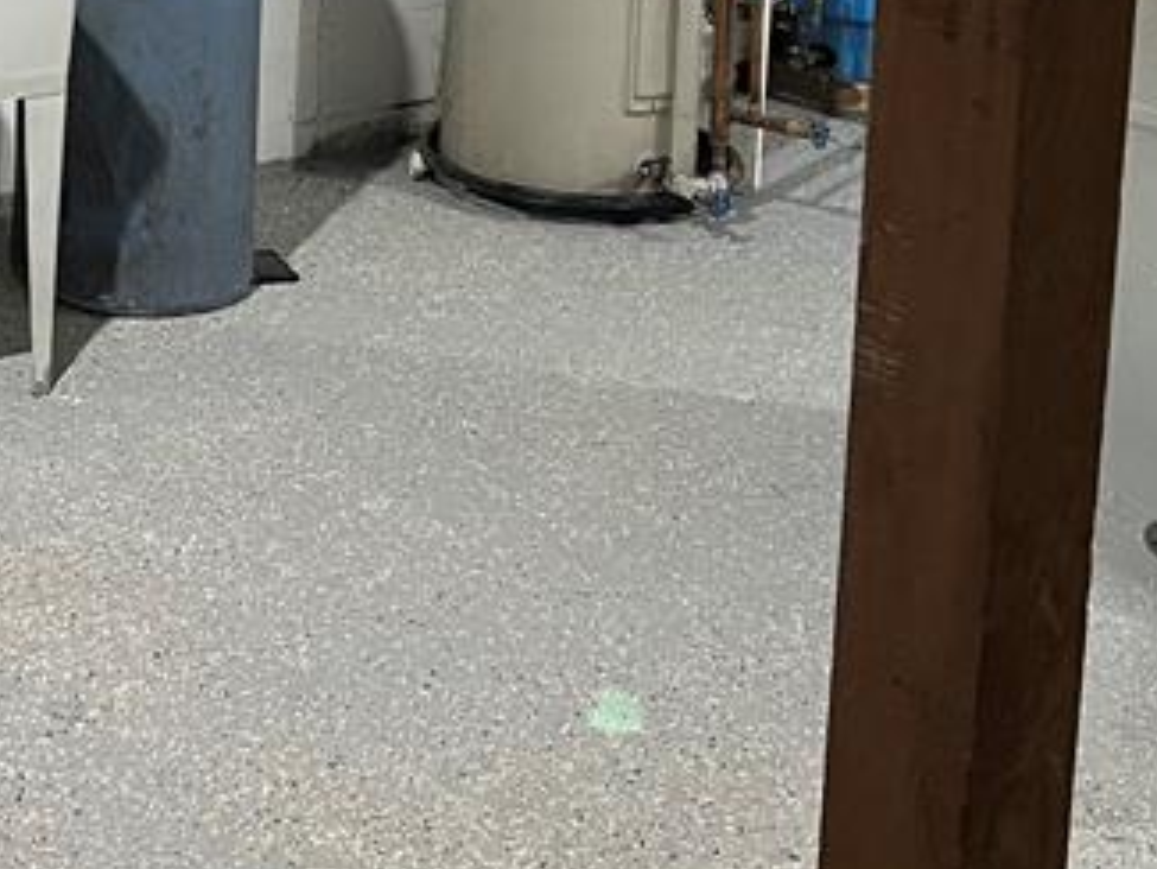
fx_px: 2742
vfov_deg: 16.9
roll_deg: -2.3
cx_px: 260
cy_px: -278
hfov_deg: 23.5
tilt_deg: -7.4
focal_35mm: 82
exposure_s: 1/60
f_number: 1.5
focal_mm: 5.7
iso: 320
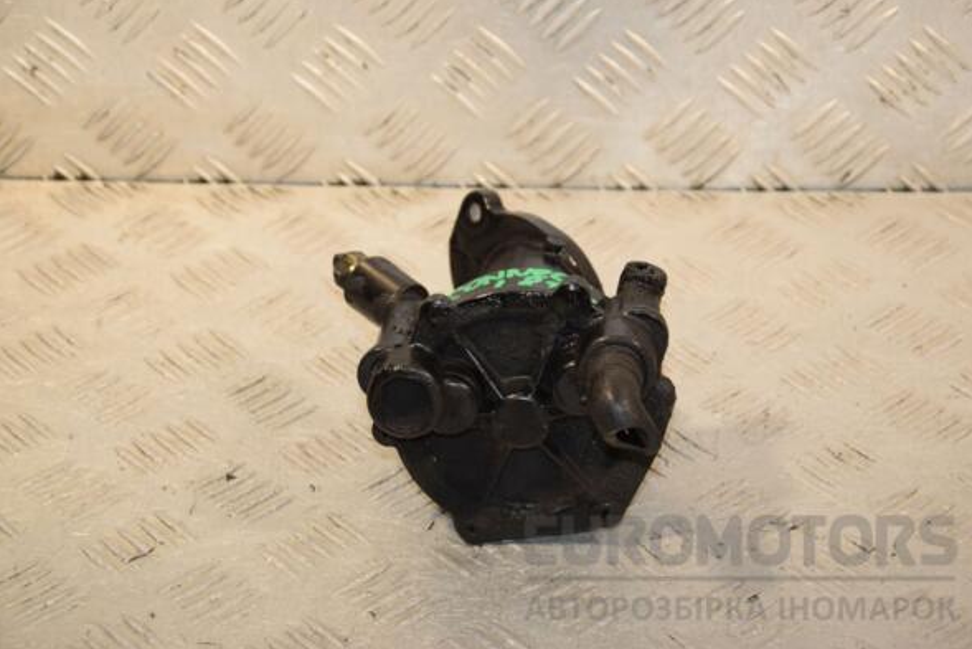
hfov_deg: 19.1
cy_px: 320
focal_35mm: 107
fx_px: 2890
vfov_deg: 12.8
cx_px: 493
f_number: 7.1
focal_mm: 70
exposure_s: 1/200
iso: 800
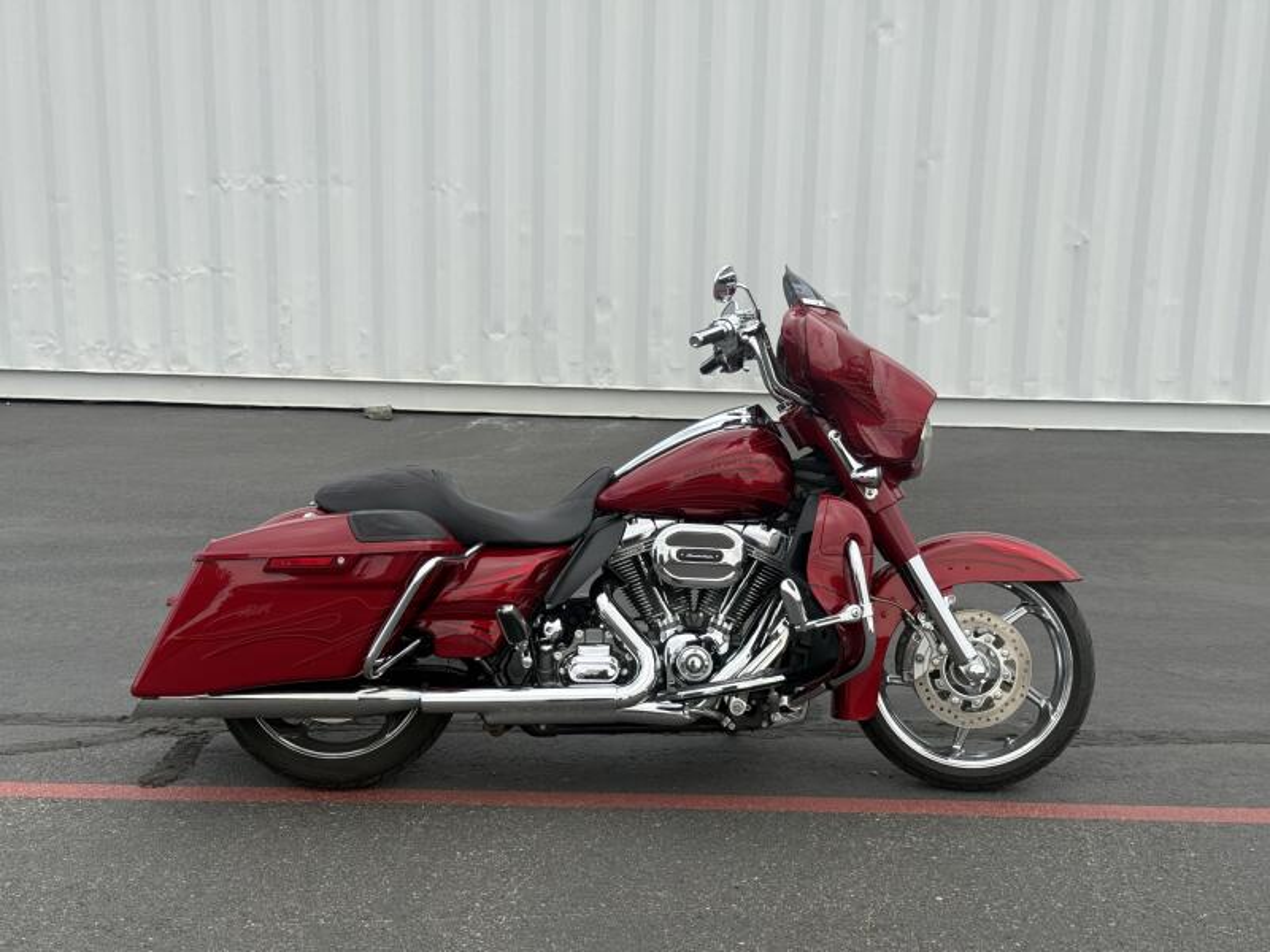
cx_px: 635
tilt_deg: -11.3
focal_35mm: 48
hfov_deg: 39.7
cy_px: 476
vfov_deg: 30.3
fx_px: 1761
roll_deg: -1.0
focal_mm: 6.76
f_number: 1.78
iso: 64
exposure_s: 1/2976
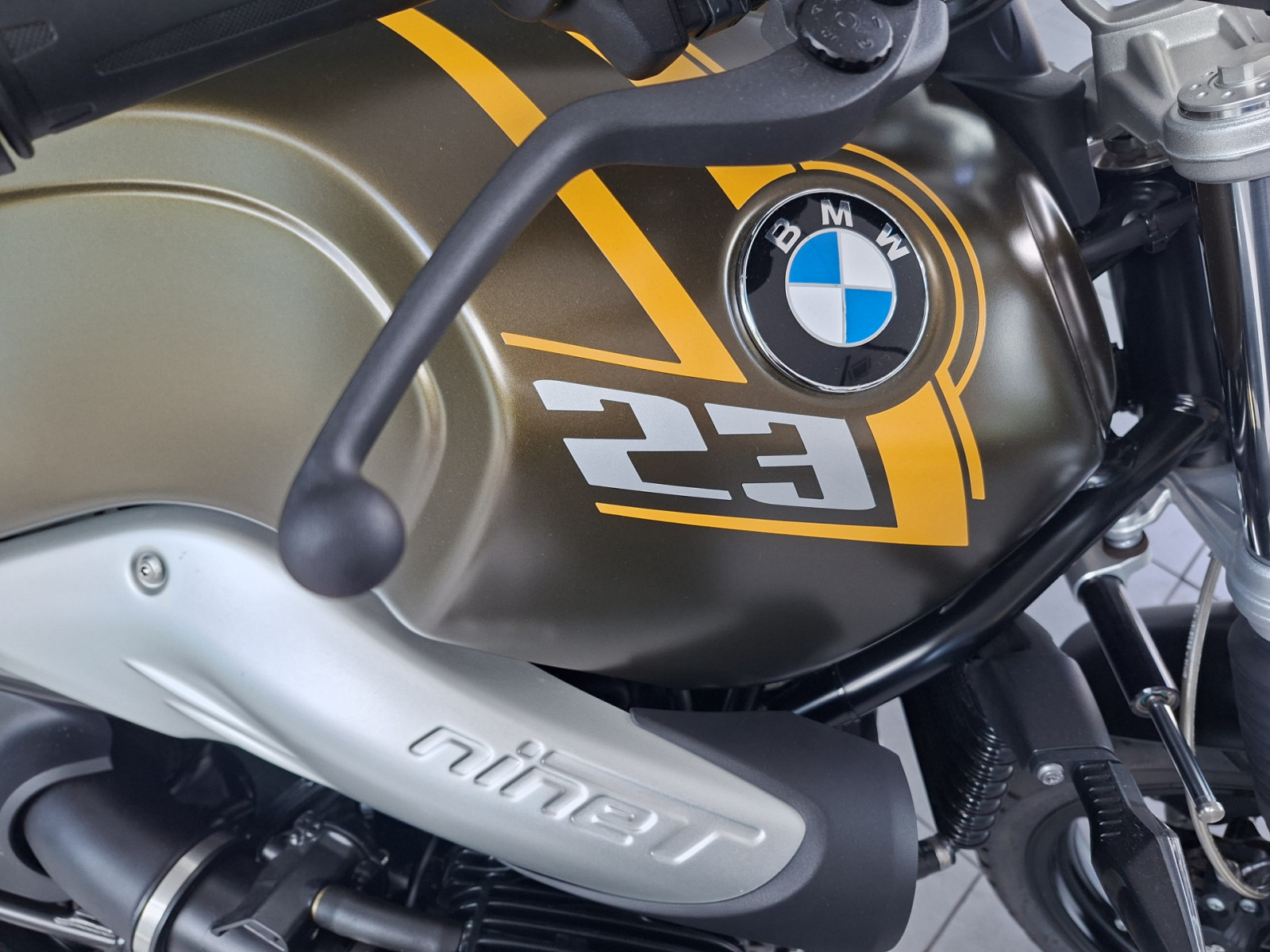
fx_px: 844
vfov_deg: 58.9
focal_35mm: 23
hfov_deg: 73.9
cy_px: 476
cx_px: 635
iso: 160
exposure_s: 1/120
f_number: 1.8
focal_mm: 5.54
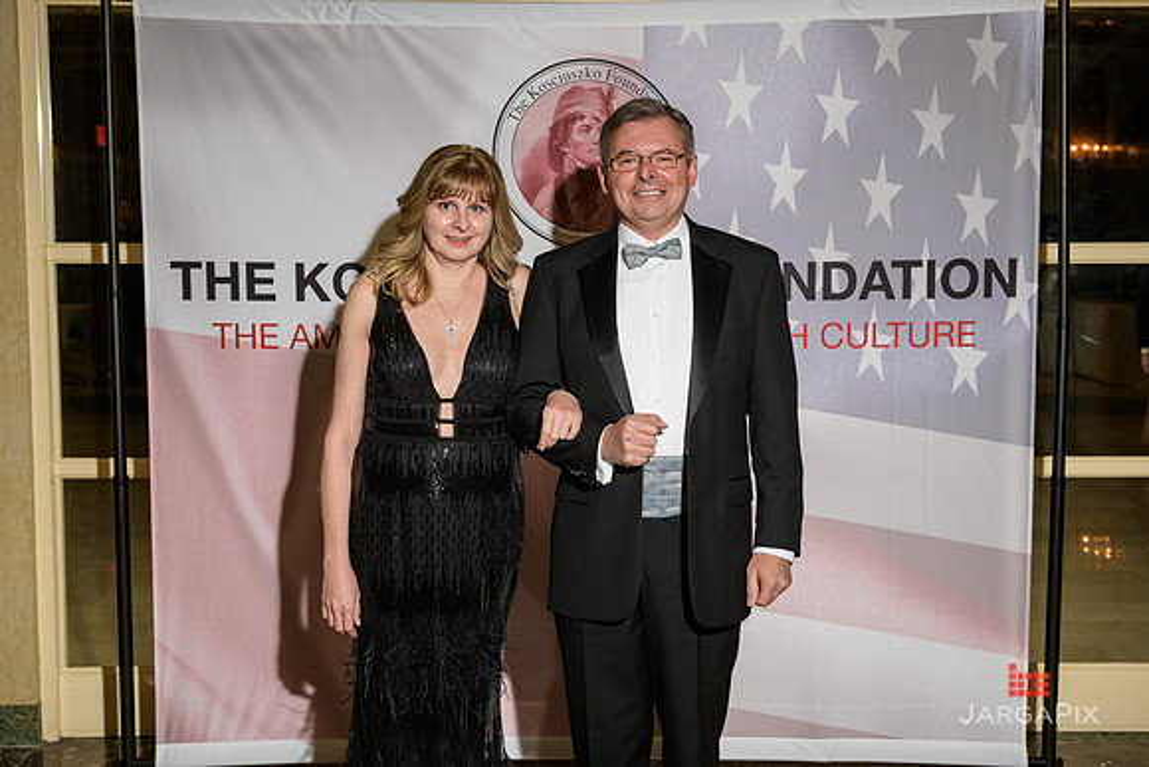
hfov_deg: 41.1
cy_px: 384
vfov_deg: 28.1
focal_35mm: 48
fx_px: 1532
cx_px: 574
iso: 800
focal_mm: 48
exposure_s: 1/100
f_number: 5
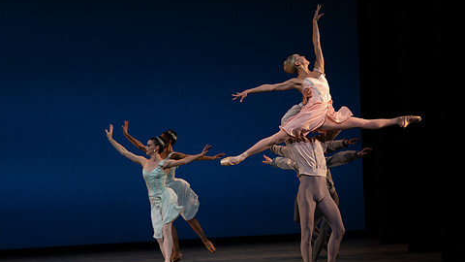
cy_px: 183
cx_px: 272
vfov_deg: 7.1
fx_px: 2108
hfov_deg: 12.6
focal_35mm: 171
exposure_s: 1/500
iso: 3200
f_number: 8
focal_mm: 135
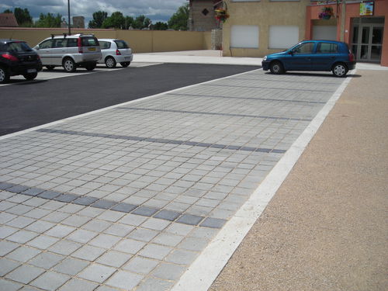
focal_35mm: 38
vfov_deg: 37.7
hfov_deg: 49.0
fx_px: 426
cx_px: 194
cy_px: 146
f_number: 6.4
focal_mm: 6.3
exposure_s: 1/428
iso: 50
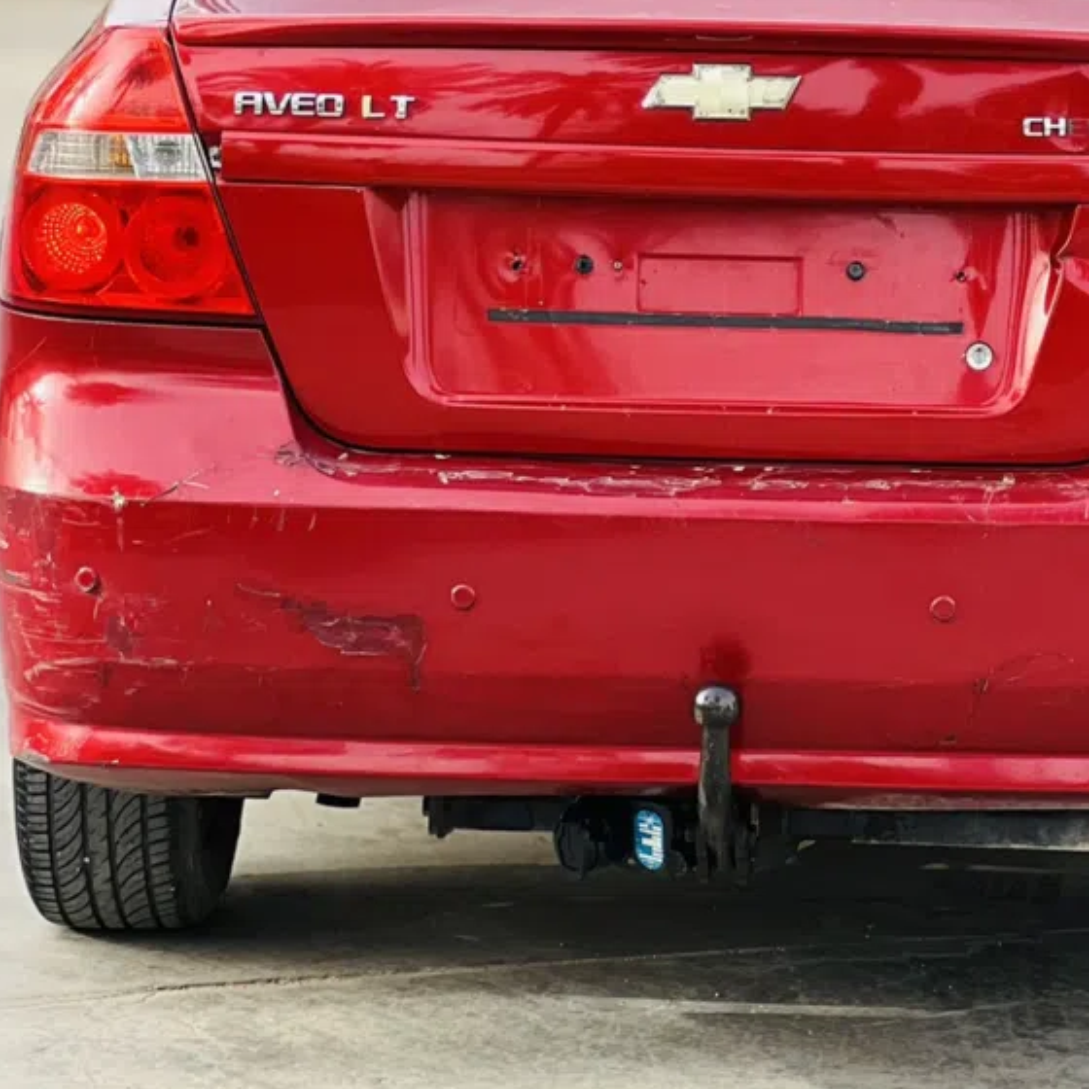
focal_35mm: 166
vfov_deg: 10.4
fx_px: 5908
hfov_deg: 10.5
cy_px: -219
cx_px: 825
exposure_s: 1/121
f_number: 2.8
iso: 50
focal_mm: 9
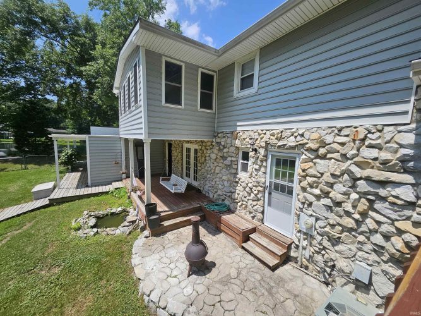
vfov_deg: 89.9
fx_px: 158
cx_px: 210
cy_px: 158
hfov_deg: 106.2
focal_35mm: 13
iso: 32
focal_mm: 1.74
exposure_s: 1/1199
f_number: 2.2
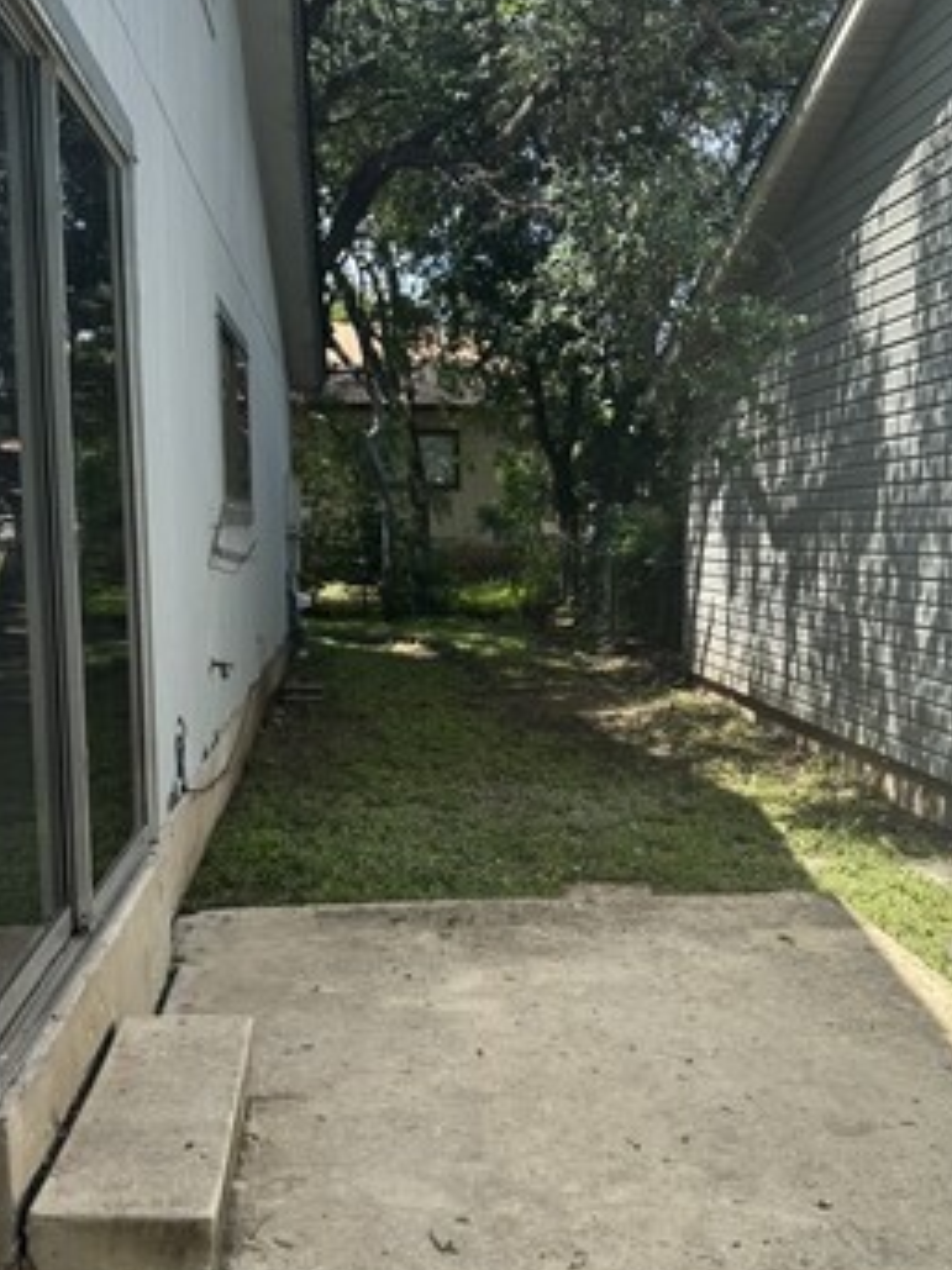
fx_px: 1284
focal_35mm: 35
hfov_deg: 40.6
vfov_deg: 52.6
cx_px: 543
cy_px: 652
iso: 80
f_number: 1.78
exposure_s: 1/1637
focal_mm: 6.76
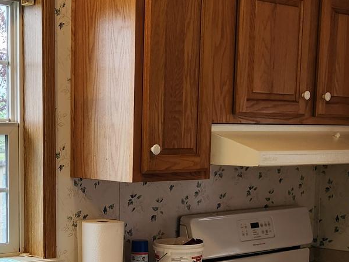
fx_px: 796
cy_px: 232
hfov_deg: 24.4
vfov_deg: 18.4
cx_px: 83
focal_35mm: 79
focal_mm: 5.4
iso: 50
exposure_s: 1/120
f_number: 1.8
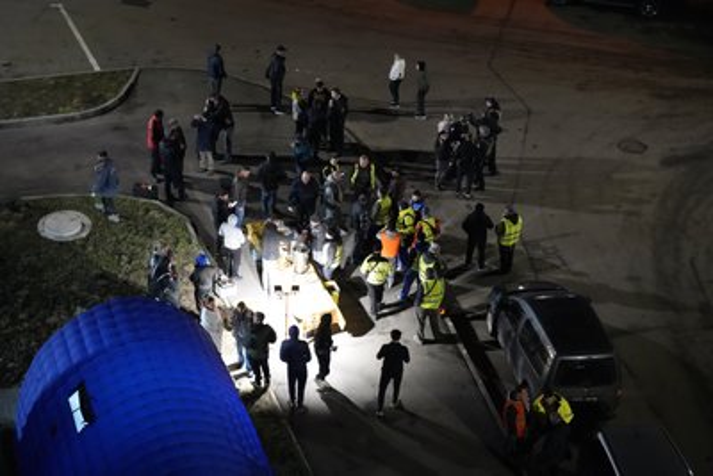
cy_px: 238
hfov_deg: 28.8
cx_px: 356
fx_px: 1387
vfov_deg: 19.5
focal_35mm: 70
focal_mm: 70
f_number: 3.5
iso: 12800
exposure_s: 1/80
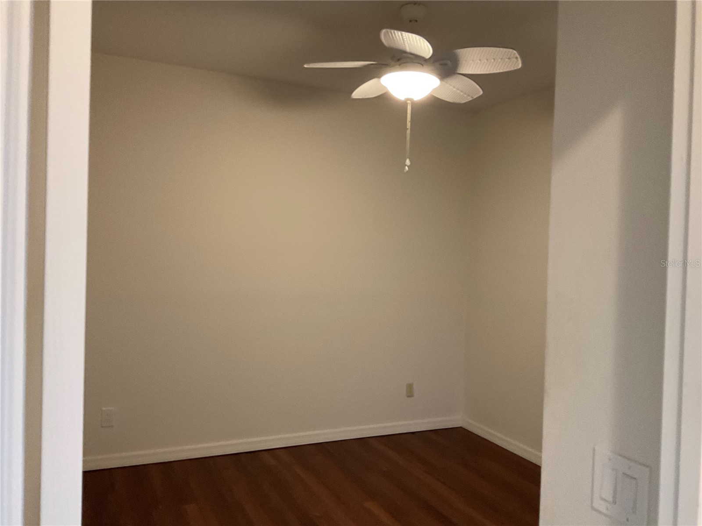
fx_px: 588
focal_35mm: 29
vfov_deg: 48.2
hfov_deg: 61.7
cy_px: 263
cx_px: 351
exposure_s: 1/60
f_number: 1.8
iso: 250
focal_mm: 3
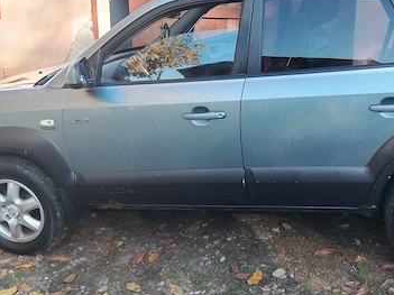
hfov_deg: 45.1
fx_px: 467
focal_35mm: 41
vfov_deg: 34.9
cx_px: 264
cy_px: 112
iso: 100
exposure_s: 1/167
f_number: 1.75
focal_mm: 5.25
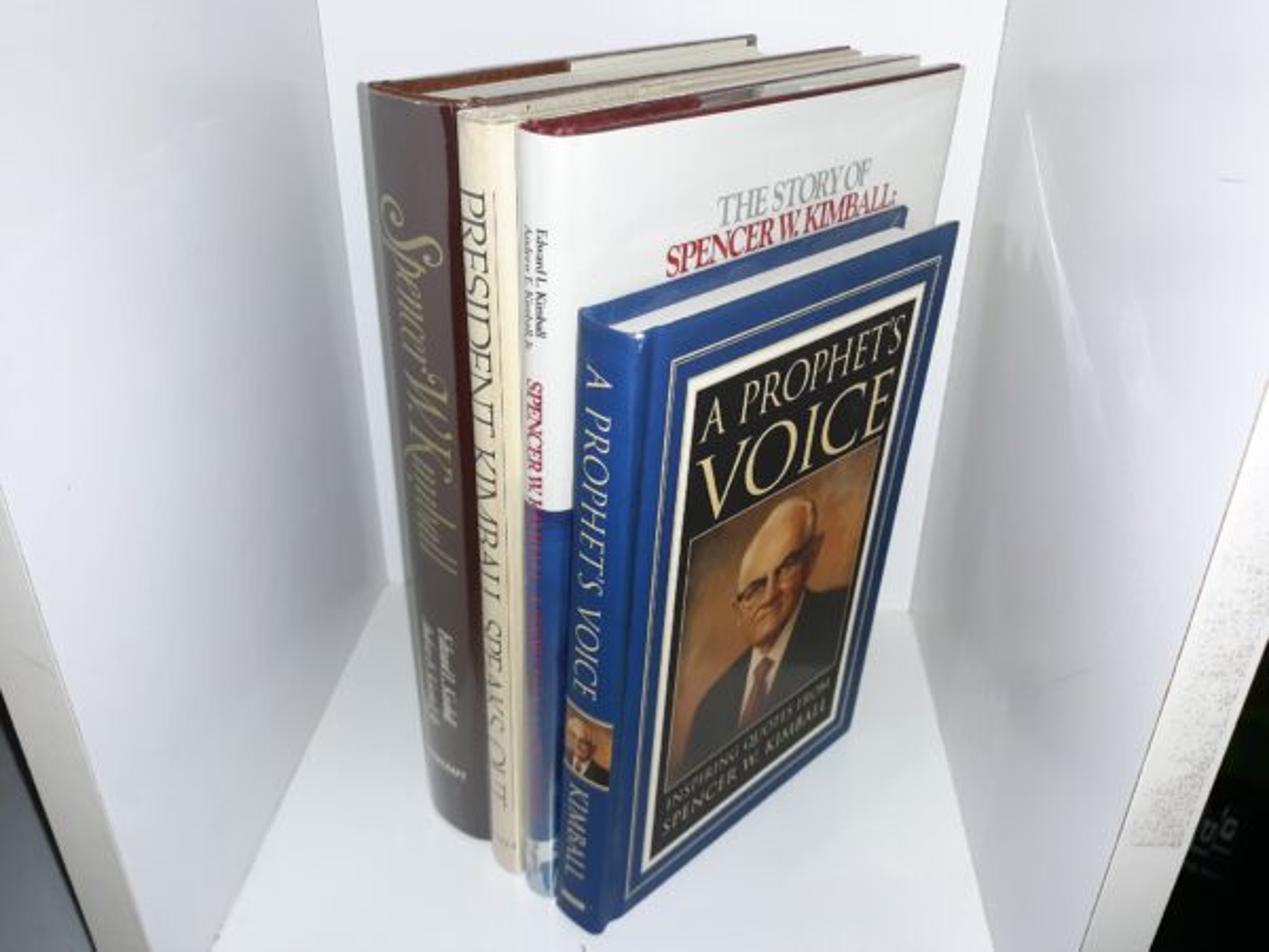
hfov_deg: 63.4
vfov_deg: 49.7
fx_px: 1026
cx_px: 634
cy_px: 476
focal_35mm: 28
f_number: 1.7
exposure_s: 1/120
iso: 64
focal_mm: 3.7
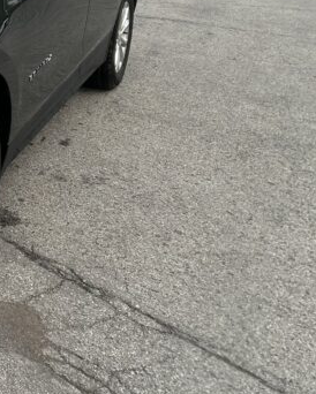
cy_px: 20
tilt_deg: -12.9
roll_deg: -2.3
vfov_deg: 24.2
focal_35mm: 76
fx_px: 888
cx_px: -227
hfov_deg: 17.1
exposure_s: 1/2571
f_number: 1.5
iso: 50
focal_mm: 5.7
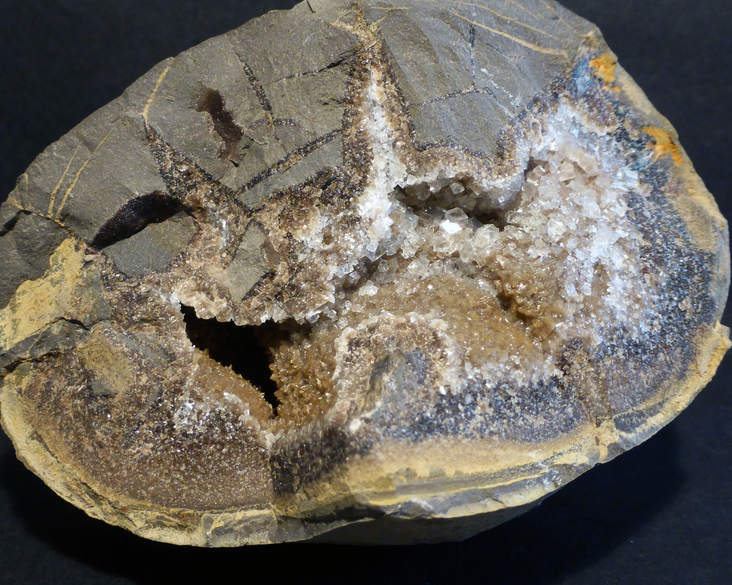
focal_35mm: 48
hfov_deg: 38.8
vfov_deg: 31.4
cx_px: 344
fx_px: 1040
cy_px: 270
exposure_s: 1/25
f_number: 3.9
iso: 400
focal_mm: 6.9
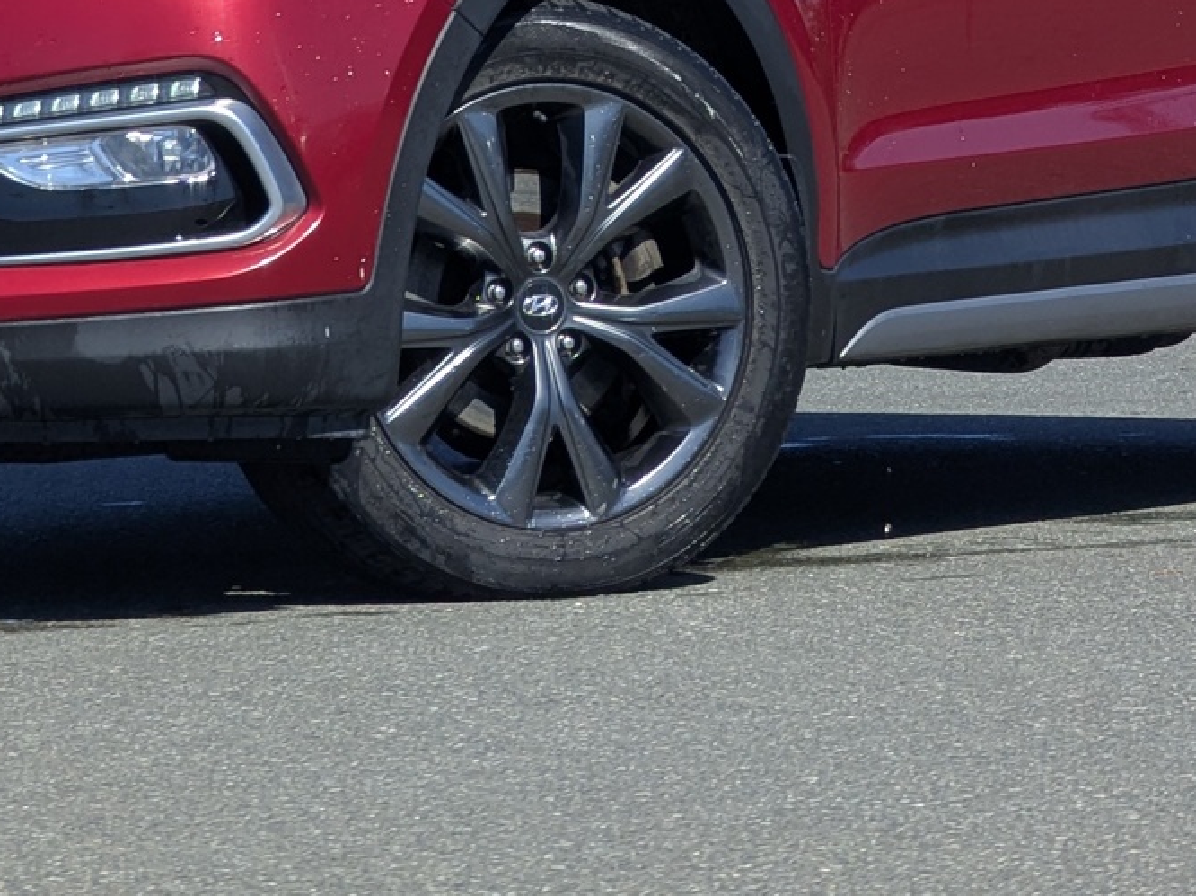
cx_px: 408
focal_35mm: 326
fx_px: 11259
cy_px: -390
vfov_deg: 4.5
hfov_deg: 6.1
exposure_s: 1/512
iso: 41
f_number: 3.5
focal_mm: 19
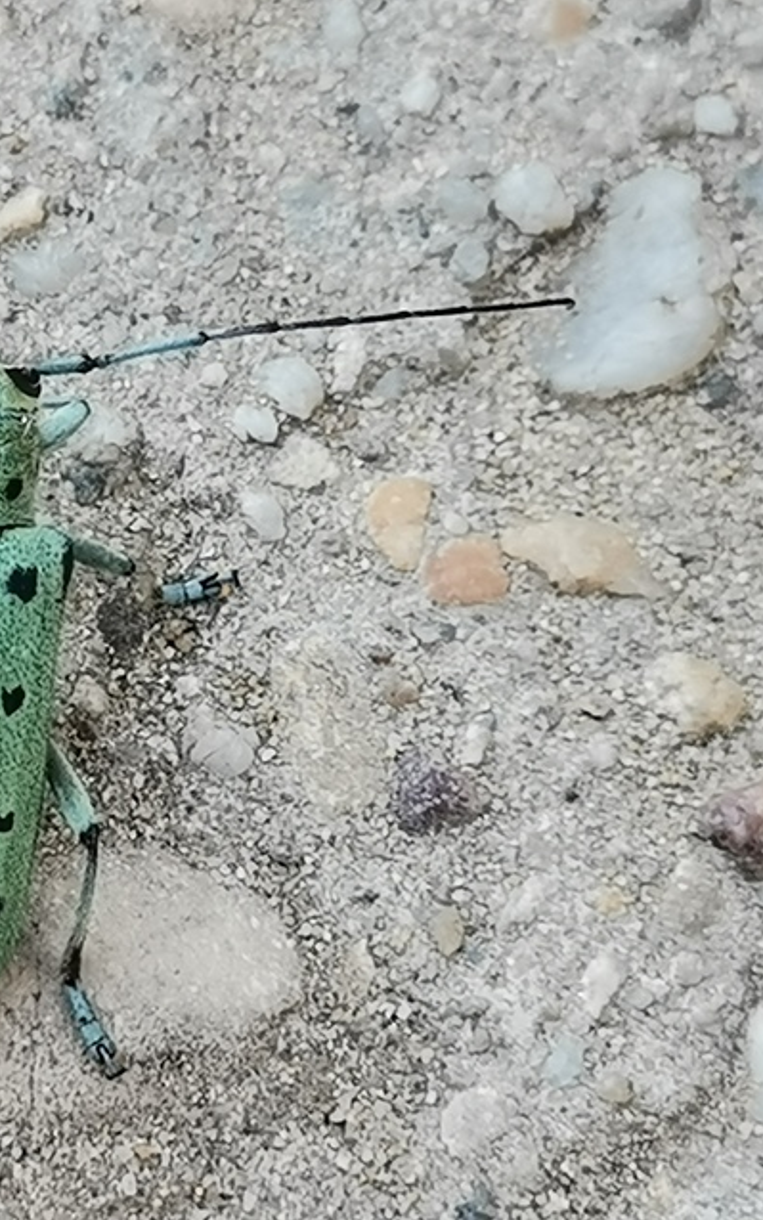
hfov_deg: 9.0
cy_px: 610
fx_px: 4855
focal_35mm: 146
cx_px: 91
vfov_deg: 14.3
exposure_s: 1/103
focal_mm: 4.75
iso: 50
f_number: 1.8
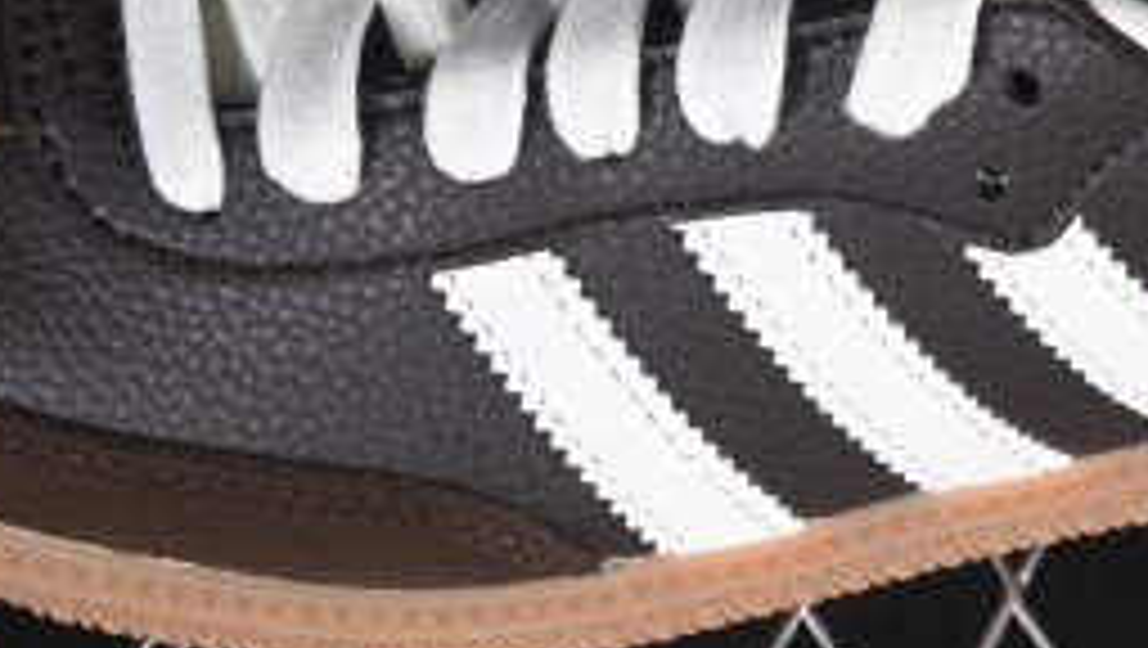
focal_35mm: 246
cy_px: -290
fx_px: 7495
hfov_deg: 8.7
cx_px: 833
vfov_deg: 4.9
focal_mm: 50
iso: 160
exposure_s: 1/60
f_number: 6.3
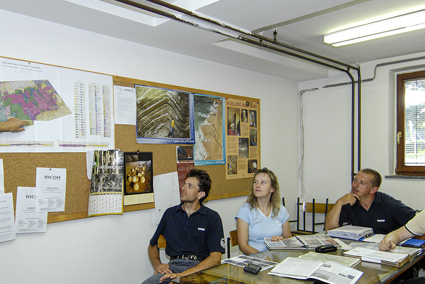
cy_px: 178
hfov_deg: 63.3
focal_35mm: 29
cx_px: 181
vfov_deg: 44.6
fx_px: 342
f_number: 4
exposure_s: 1/60
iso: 400
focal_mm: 12
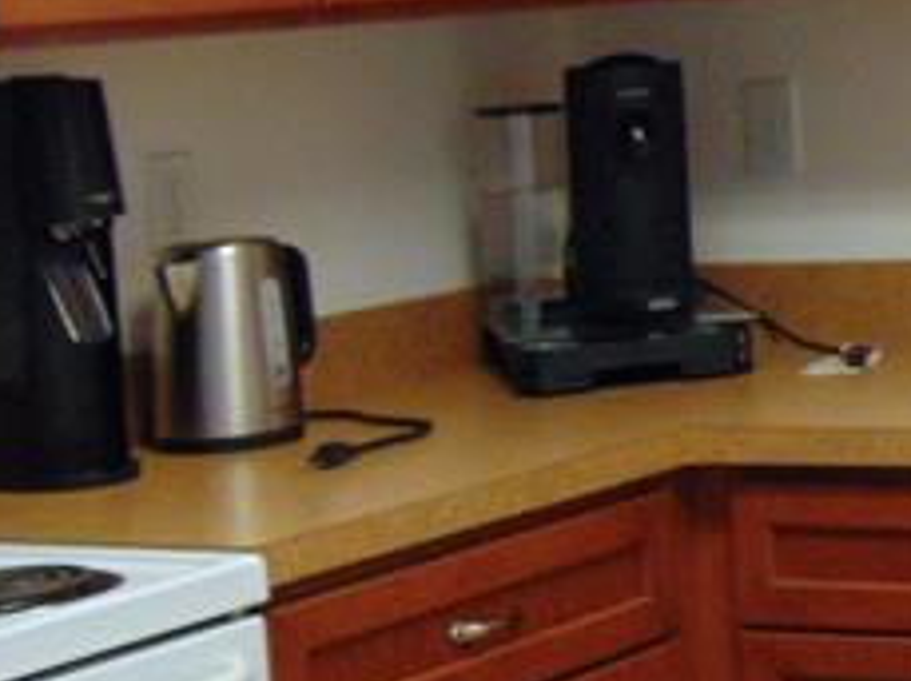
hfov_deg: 16.3
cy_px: 374
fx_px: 2943
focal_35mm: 112
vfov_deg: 13.2
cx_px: 1317
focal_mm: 4.5
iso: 250
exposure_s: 1/30
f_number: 3
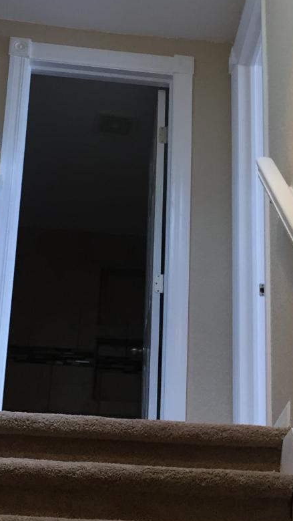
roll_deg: -1.5
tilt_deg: +24.8
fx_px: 1118
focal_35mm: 81
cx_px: 237
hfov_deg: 14.8
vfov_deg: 26.2
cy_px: 265
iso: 80
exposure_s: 1/30
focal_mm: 4.15
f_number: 2.2
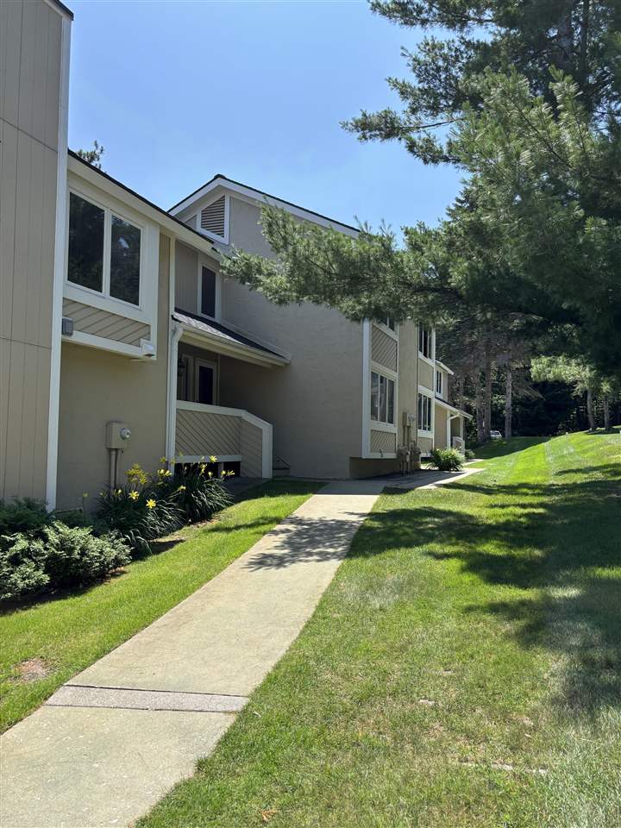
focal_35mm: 26
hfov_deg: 53.1
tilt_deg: +3.2
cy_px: 414
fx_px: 622
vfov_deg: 67.3
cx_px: 310
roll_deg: -1.5
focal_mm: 5.96
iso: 50
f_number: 1.6
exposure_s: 1/2398
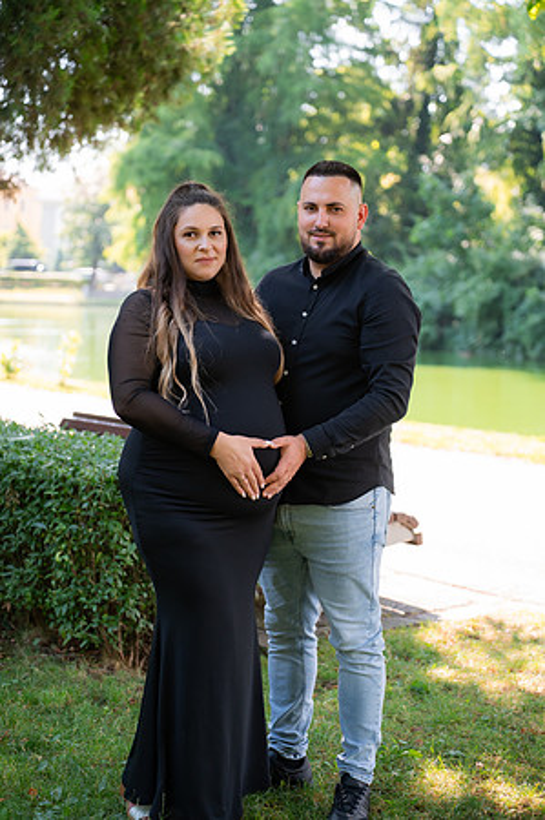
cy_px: 410
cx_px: 272
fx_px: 1502
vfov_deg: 30.5
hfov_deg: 20.6
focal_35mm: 66
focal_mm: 66
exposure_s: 1/800
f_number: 2.8
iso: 500
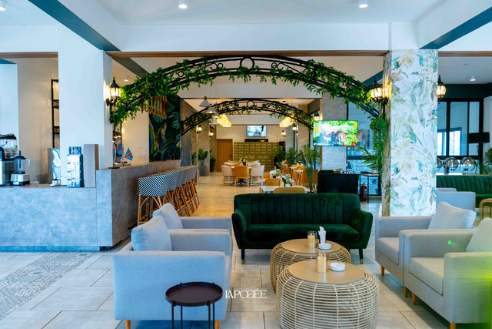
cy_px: 164
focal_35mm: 28
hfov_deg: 65.5
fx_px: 383
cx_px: 246
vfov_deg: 46.4
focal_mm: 28
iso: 2000
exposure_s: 1/50
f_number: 5
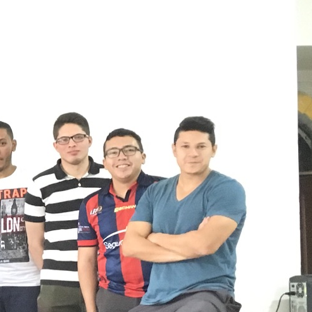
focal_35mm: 104
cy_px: 236
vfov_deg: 16.6
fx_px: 1061
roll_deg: +0.1
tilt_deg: +3.4
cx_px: -231
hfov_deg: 14.8
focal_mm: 4.15
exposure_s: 1/15
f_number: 2.2
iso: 250
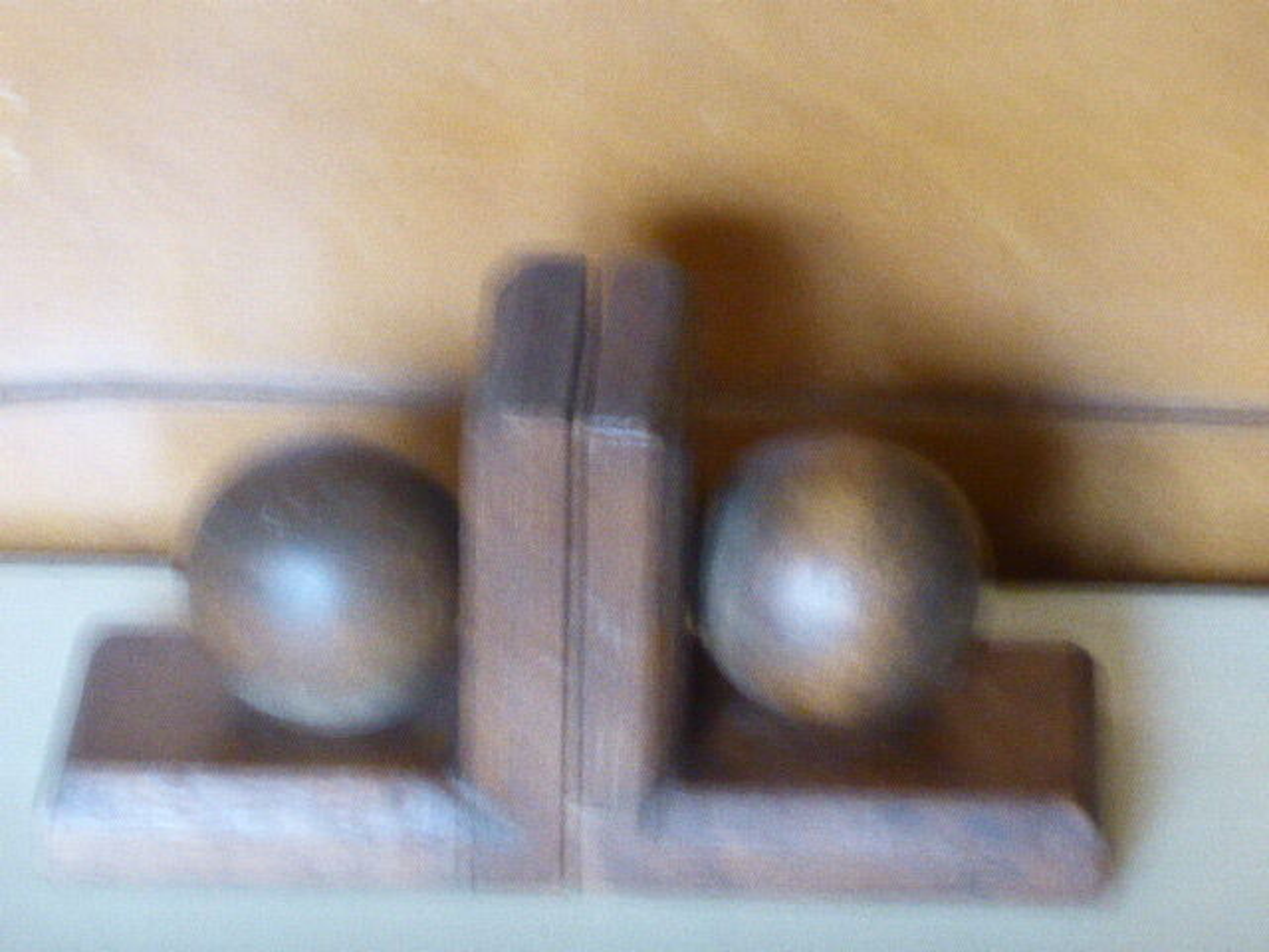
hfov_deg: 10.2
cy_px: 476
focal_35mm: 193
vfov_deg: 7.7
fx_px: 7075
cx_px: 634
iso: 800
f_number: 5.4
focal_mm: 31.3
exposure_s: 1/8
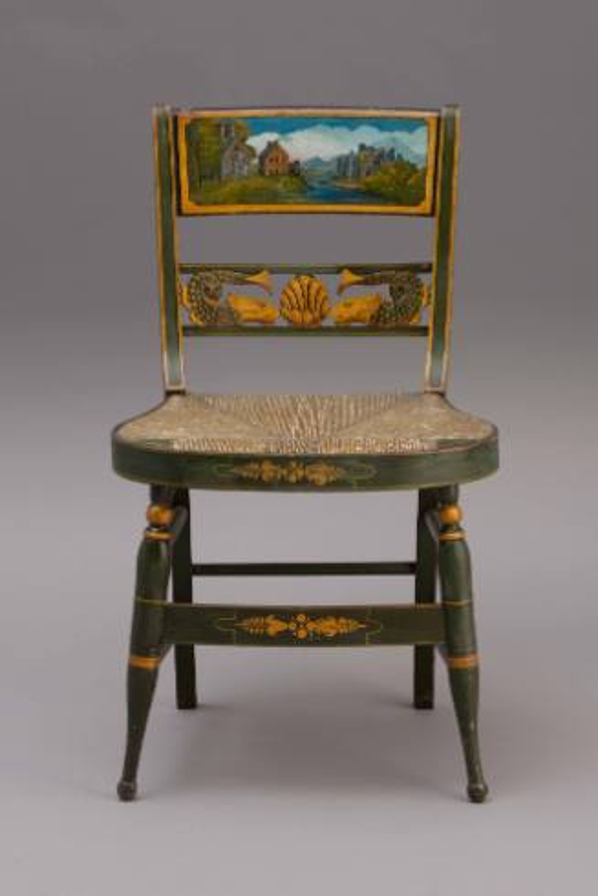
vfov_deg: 19.5
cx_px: 299
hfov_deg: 13.0
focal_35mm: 105
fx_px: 2614
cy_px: 448
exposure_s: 1/125
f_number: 16
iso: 100
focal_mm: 105
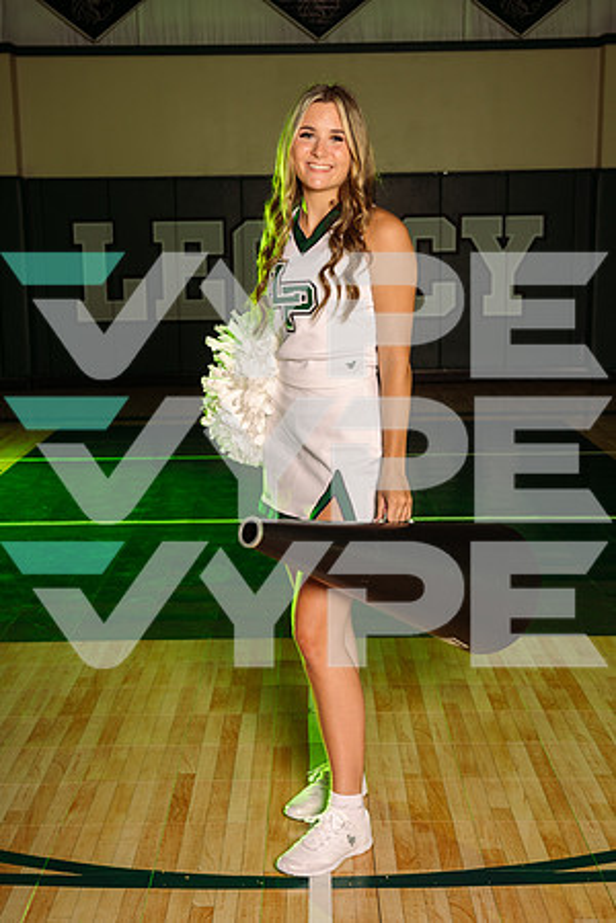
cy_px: 462
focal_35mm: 53
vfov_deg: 37.5
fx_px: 1360
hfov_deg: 25.5
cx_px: 308
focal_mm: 53
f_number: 7.1
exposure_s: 1/200
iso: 200
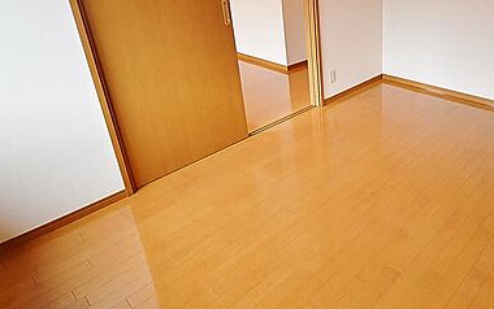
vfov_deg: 34.8
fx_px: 485
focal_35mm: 36
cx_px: 350
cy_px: 89
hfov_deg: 52.4
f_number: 5.6
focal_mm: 14
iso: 400
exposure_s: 1/100
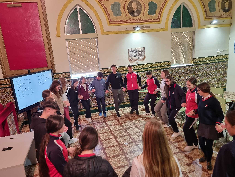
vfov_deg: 53.1
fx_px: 177
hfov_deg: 67.3
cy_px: 88
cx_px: 118
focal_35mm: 26
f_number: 1.8
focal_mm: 5.4
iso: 320
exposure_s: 1/50
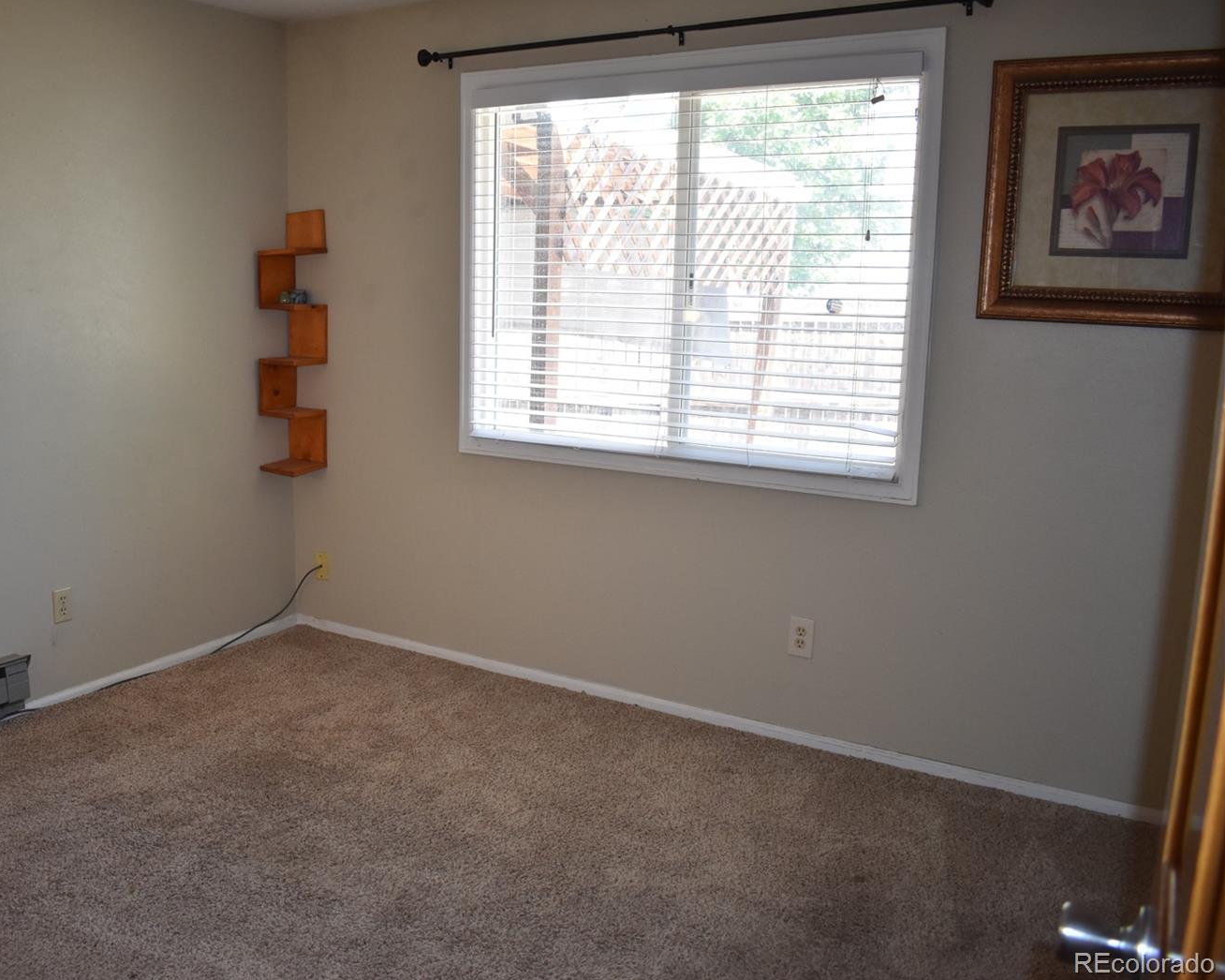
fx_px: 1124
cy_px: 483
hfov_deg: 56.6
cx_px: 477
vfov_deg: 47.1
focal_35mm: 31
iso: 800
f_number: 3.5
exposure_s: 1/160
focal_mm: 18
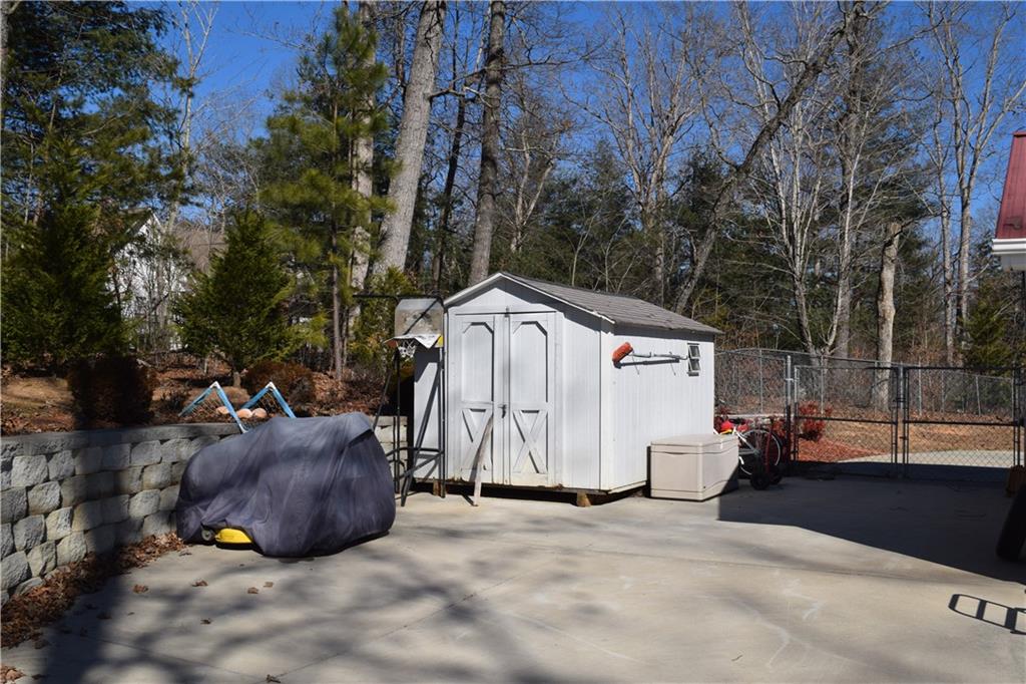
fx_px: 1026
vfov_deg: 36.8
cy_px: 342
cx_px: 513
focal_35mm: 36
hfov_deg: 53.1
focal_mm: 24
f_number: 14
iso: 100
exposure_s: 1/200
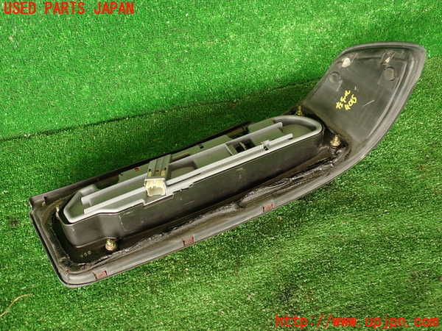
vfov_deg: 44.2
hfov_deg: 56.8
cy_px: 166
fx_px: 409
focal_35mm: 32
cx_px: 221
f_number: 2.4
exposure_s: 1/60
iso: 200
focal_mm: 5.79
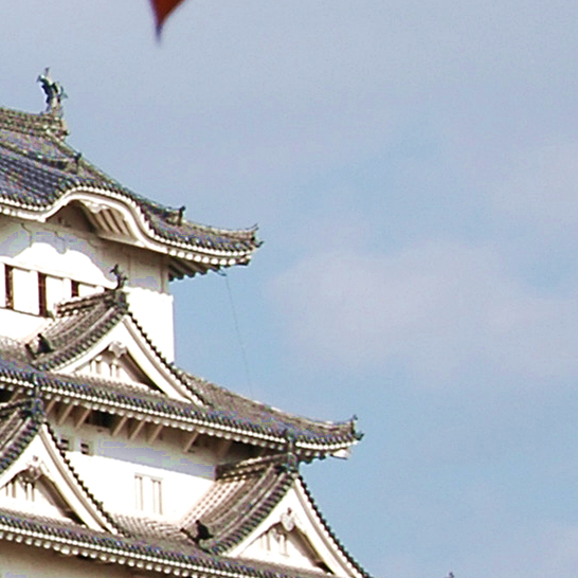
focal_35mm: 237
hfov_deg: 7.2
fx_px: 4477
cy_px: 538
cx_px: -380
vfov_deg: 7.4
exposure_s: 1/500
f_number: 8
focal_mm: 50
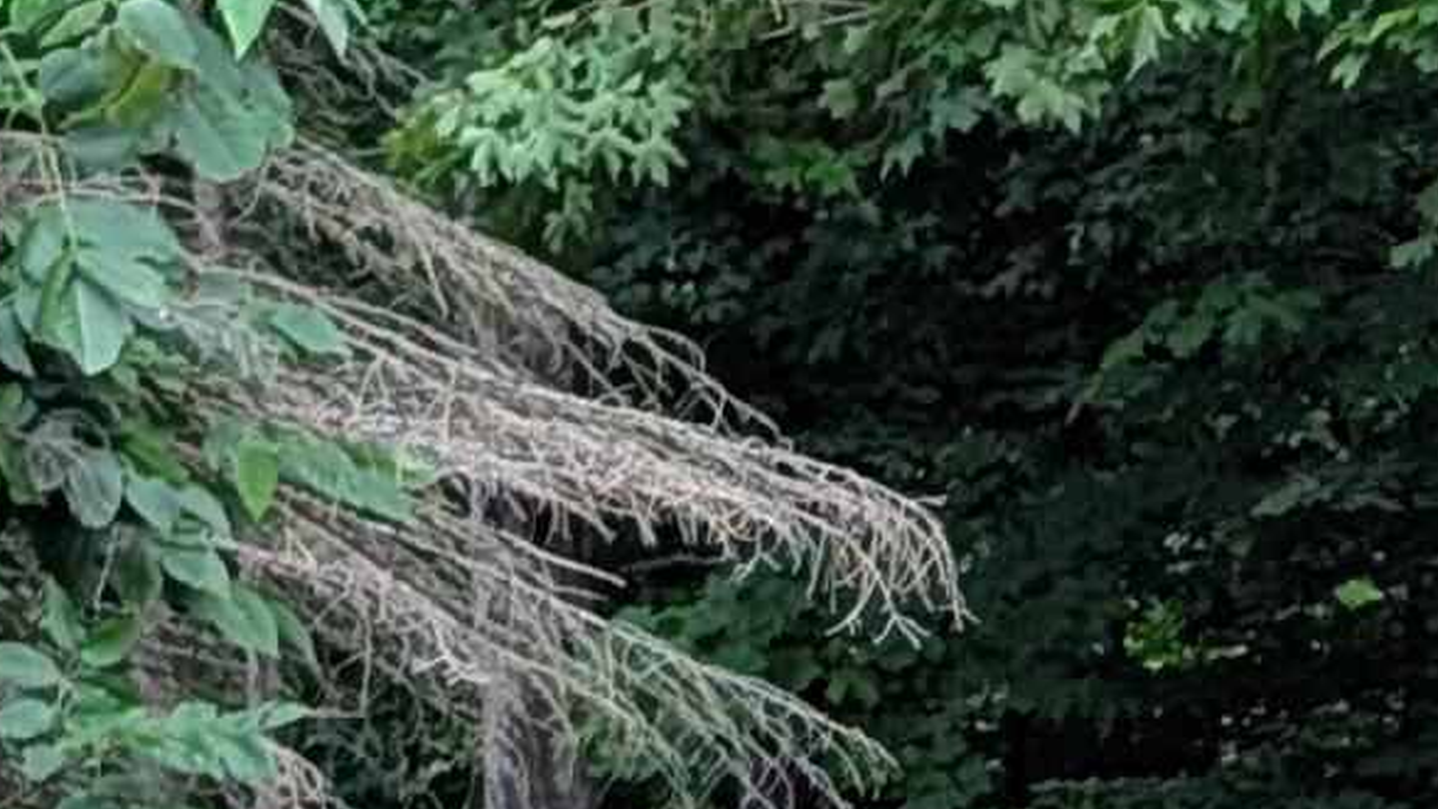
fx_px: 10447
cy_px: 1488
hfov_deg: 7.7
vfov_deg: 4.4
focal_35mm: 274
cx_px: 2156
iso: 40
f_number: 1.68
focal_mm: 6.9
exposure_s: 1/170
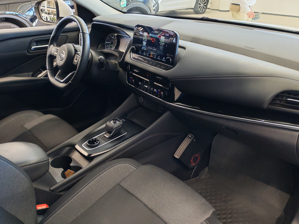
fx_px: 276
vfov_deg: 44.2
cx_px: 150
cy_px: 112
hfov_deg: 56.8
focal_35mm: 32
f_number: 1.9
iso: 844
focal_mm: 6.12
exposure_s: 1/100
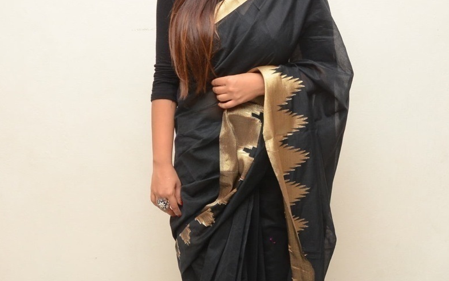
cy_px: 143
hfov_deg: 34.7
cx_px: 226
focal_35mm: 59
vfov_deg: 22.1
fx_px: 719
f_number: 6.3
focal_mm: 25
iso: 1250
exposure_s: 1/125
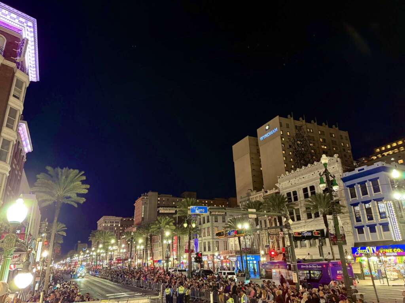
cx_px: 202
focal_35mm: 24
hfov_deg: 71.6
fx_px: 281
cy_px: 152
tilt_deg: +20.9
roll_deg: +2.3
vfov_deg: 56.8
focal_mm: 6.76
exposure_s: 1/30
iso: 1000
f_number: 1.78
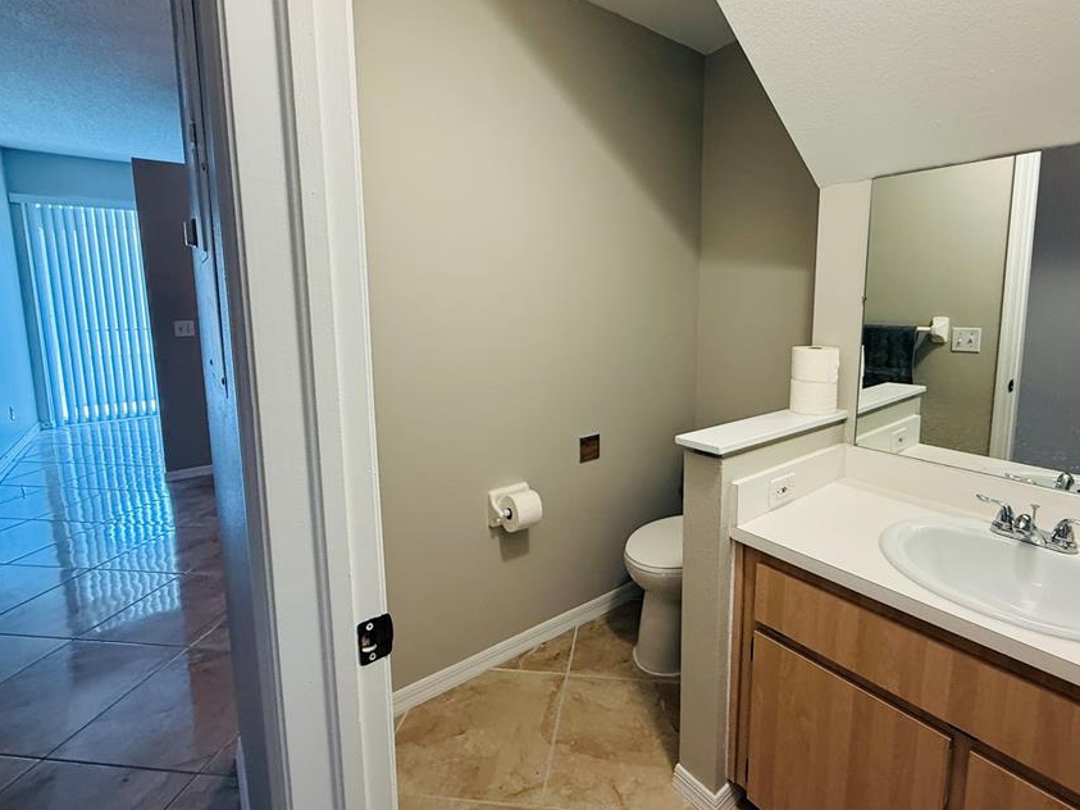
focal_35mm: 17
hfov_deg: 90.8
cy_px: 364
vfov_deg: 74.5
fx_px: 530
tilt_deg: -5.9
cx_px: 591
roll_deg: -0.2
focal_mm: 2.22
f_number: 2.2
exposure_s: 1/60
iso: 160
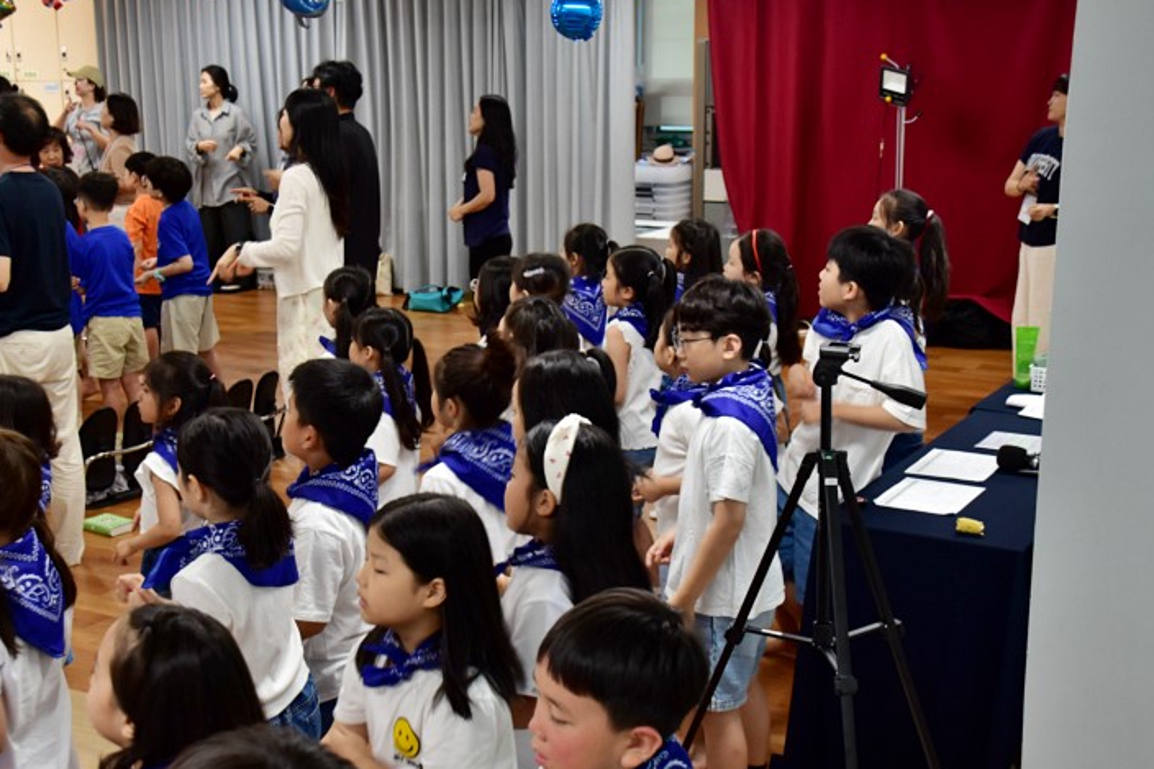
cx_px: 469
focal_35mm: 56
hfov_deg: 35.8
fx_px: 1783
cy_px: 431
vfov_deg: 24.3
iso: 800
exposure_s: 1/50
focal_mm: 29
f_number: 5.6
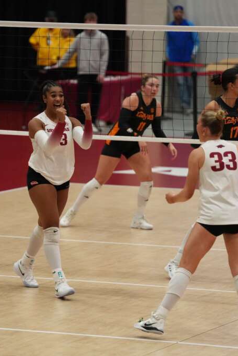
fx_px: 2616
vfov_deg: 7.8
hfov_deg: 5.2
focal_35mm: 264
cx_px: 54
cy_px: 178
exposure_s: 1/2000
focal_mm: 175
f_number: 2.8
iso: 3200
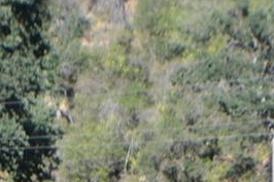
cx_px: 152
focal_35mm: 465
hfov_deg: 4.4
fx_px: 3535
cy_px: 256
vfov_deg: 2.9
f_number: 6.3
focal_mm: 55
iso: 100
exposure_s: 1/160
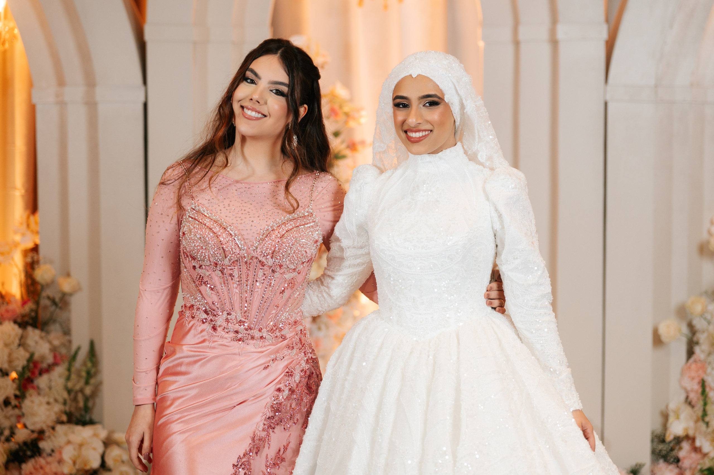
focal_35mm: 100
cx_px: 357
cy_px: 226
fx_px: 1977
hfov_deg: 20.5
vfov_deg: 13.7
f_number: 2.8
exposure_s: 1/200
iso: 400
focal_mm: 94
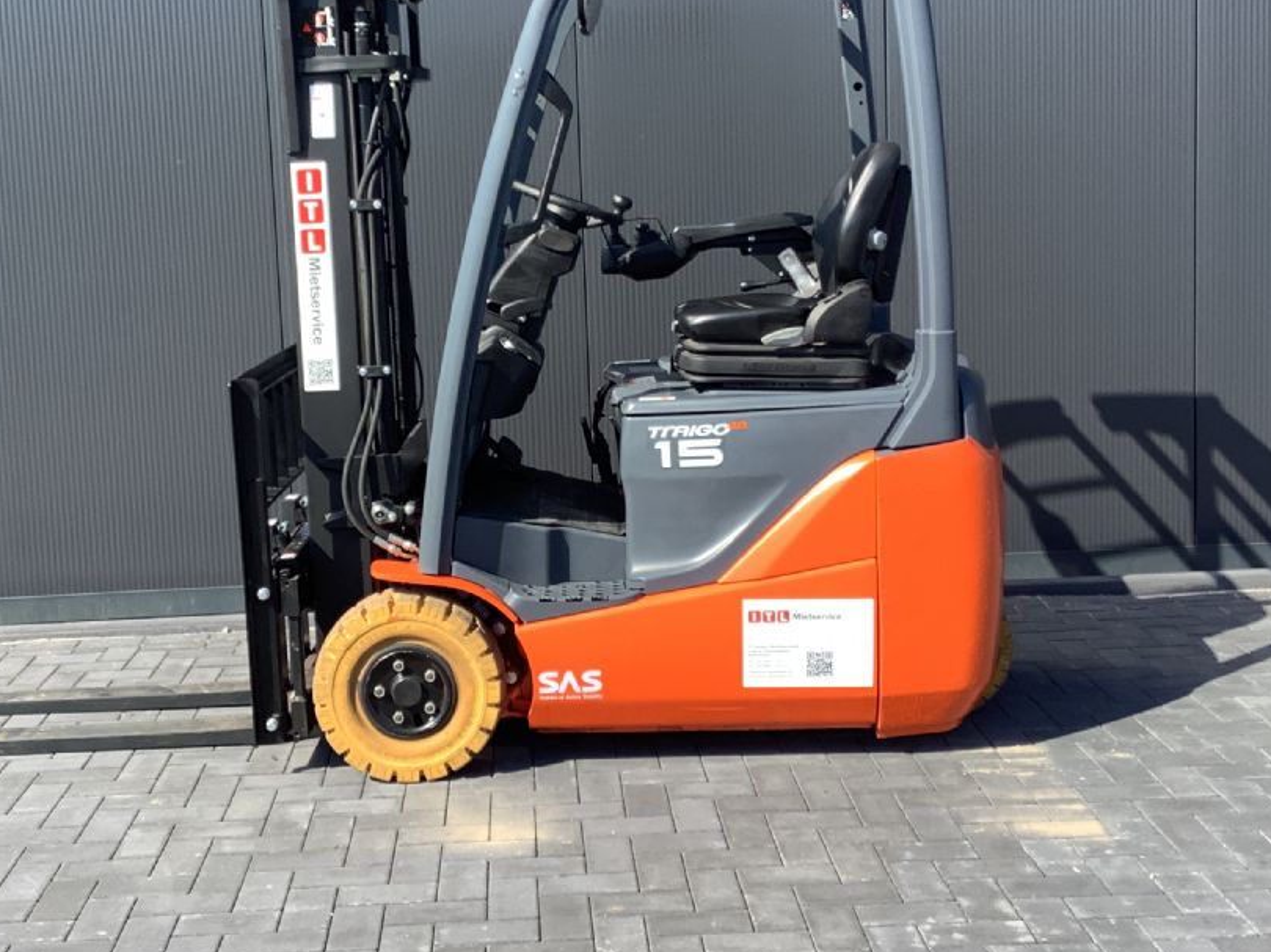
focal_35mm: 49
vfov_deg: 29.6
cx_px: 560
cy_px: 370
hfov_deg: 38.9
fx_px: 1799
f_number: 2.4
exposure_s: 1/574
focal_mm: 3.3
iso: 25
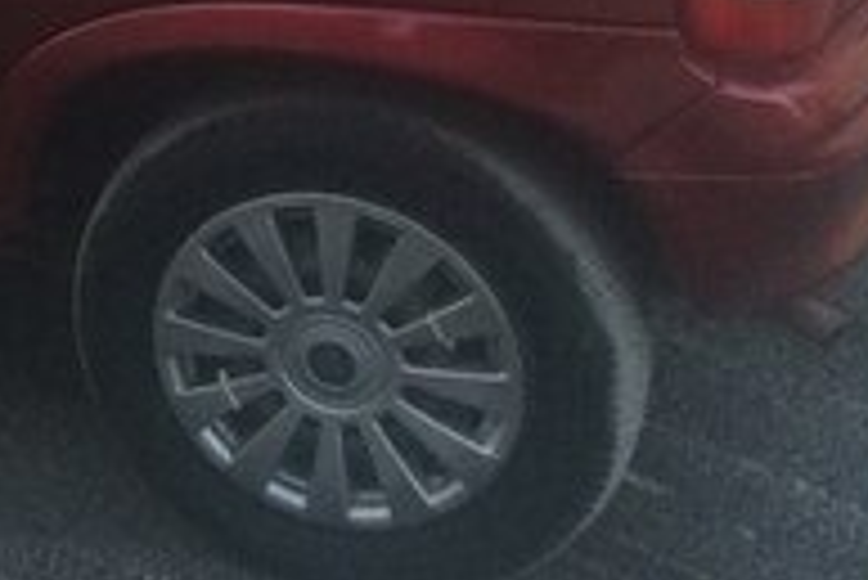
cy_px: -173
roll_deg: +1.5
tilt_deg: -20.3
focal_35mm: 103
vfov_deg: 12.9
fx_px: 2485
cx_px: -319
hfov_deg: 18.2
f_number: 2.2
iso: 80
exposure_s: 1/33
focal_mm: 4.15
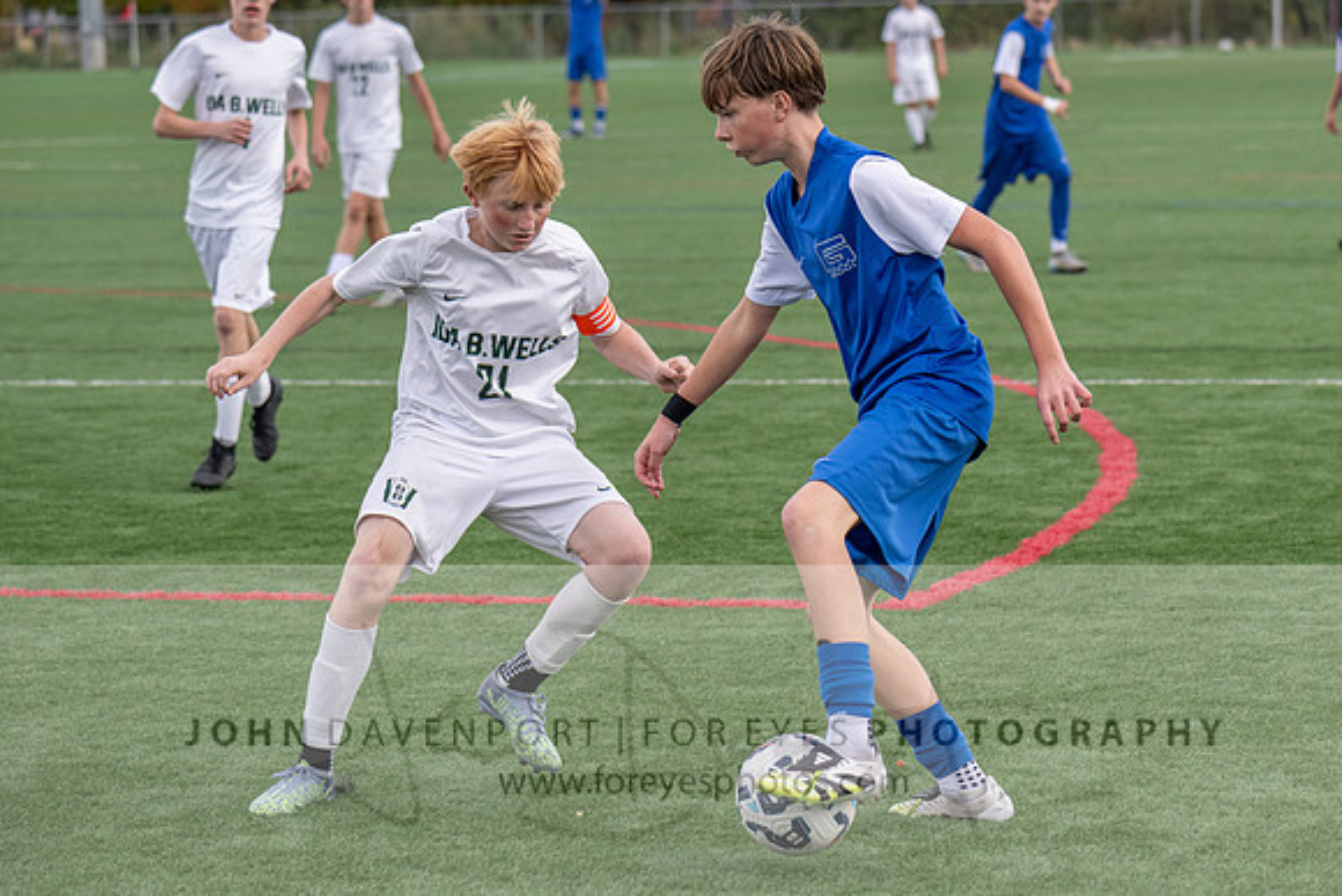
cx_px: 836
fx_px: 5484
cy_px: 389
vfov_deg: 9.3
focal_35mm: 147
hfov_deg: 13.9
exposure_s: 1/1000
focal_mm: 116
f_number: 5
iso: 1400
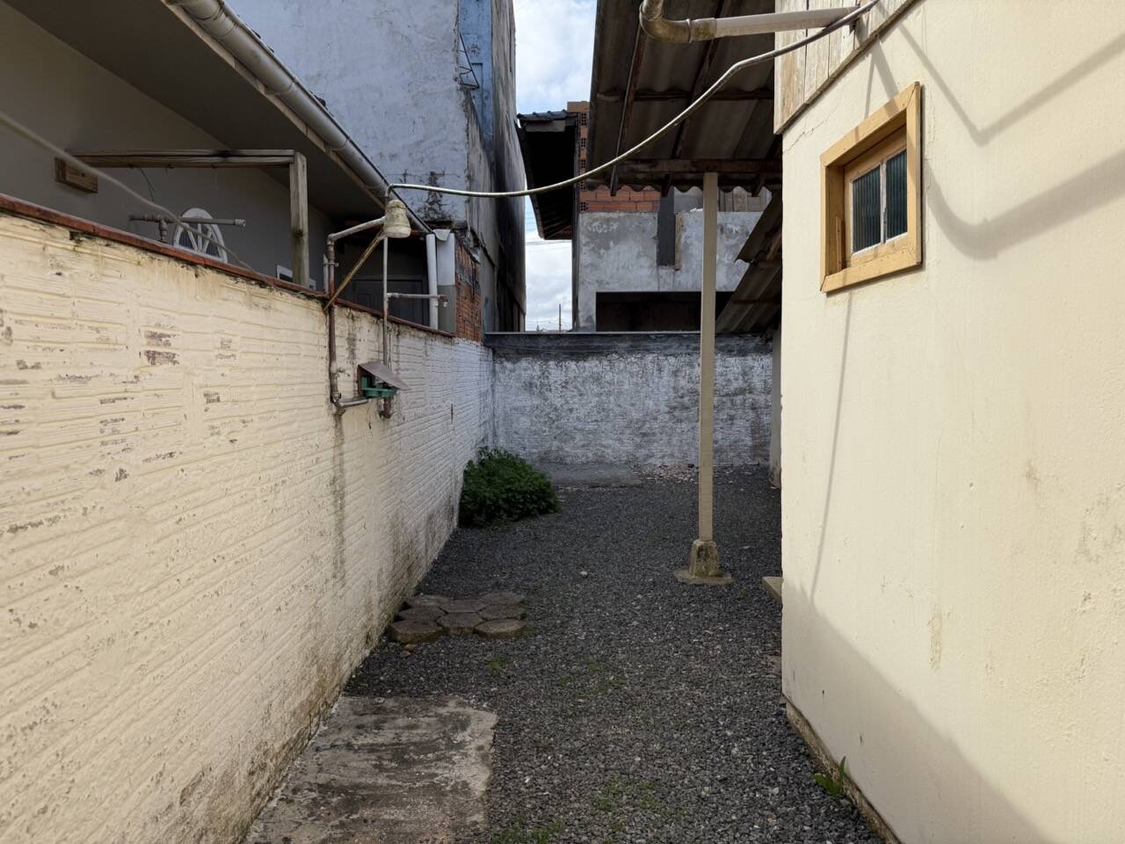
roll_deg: -0.1
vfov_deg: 56.8
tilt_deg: -3.7
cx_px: 562
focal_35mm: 24
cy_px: 422
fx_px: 780
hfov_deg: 71.6
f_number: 1.78
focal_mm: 6.76
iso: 80
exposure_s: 1/4167
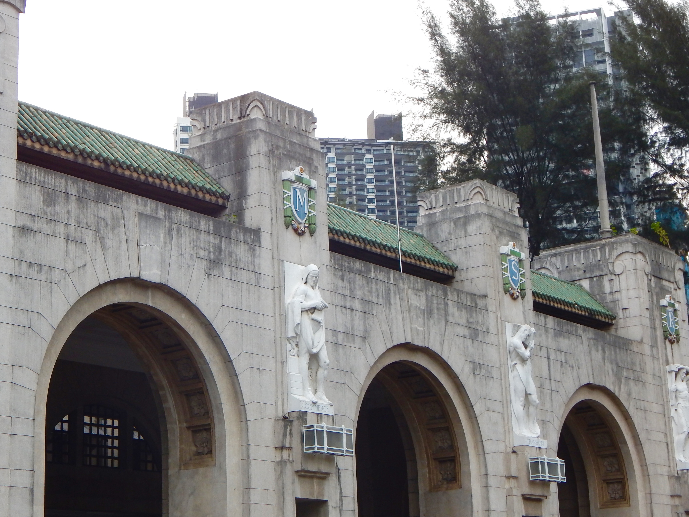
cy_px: 218
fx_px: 1473
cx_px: 274
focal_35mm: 74
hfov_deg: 26.3
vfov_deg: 19.9
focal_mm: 10.9
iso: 125
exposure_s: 1/200
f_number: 4
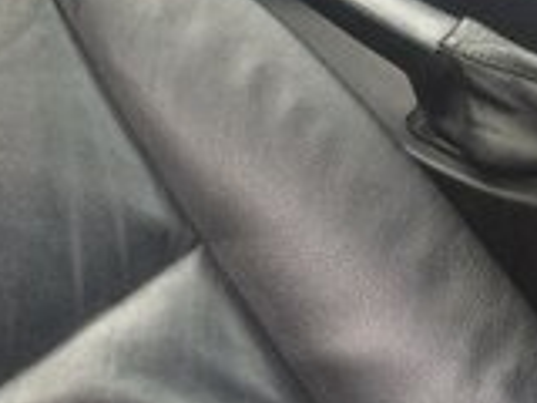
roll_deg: -5.1
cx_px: -151
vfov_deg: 11.5
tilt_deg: -36.6
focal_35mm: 120
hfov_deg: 15.6
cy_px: -294
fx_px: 1862
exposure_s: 1/33
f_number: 2.2
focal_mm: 4.15
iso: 40
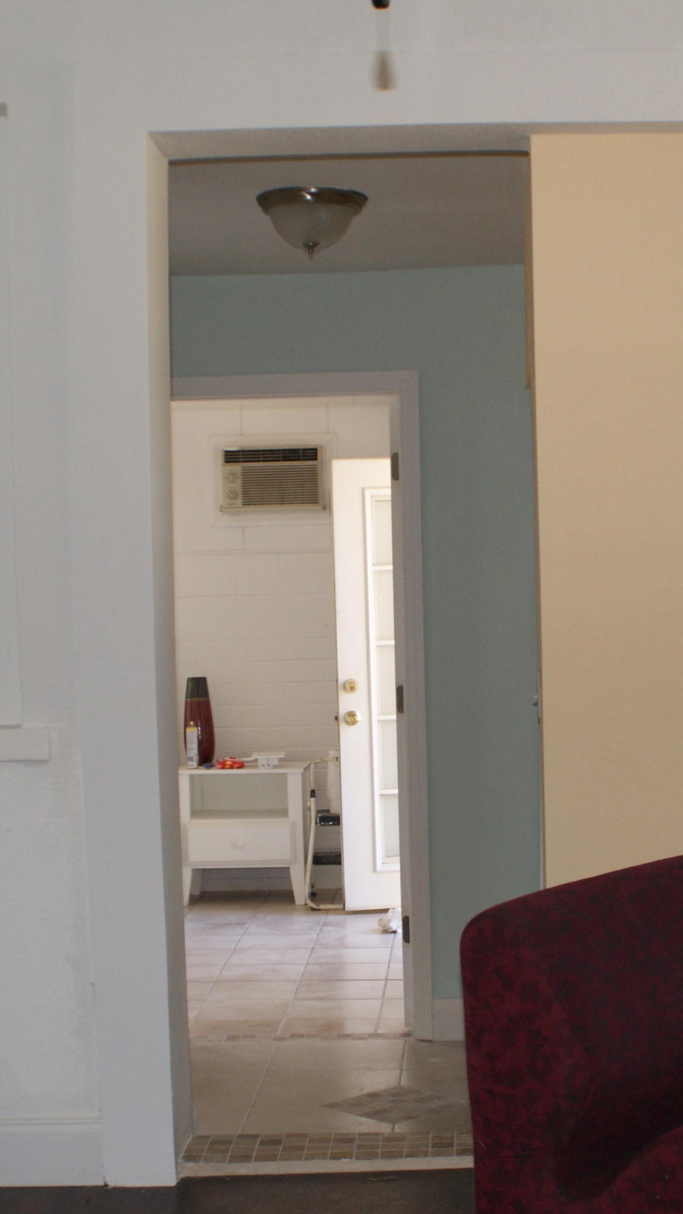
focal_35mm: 130
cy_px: 606
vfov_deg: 16.5
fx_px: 4179
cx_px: 523
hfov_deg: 9.3
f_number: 5.6
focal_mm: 55
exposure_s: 1/80
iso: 400
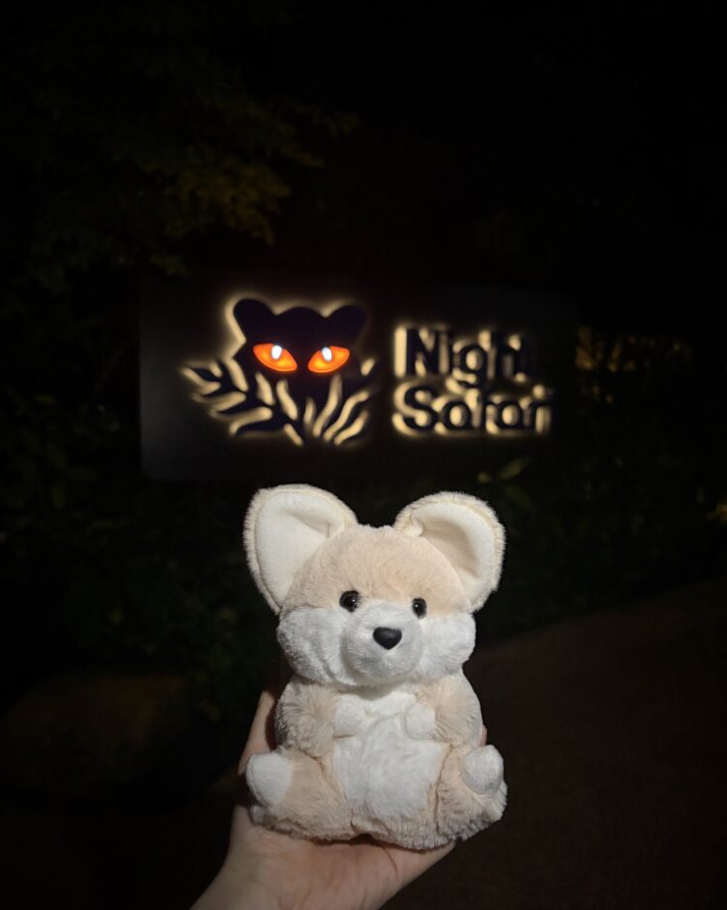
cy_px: 472
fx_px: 753
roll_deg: -0.7
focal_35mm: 28
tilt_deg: -4.3
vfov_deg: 62.2
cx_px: 372
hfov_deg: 51.5
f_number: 1.6
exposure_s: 1/40
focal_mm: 5.96
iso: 500
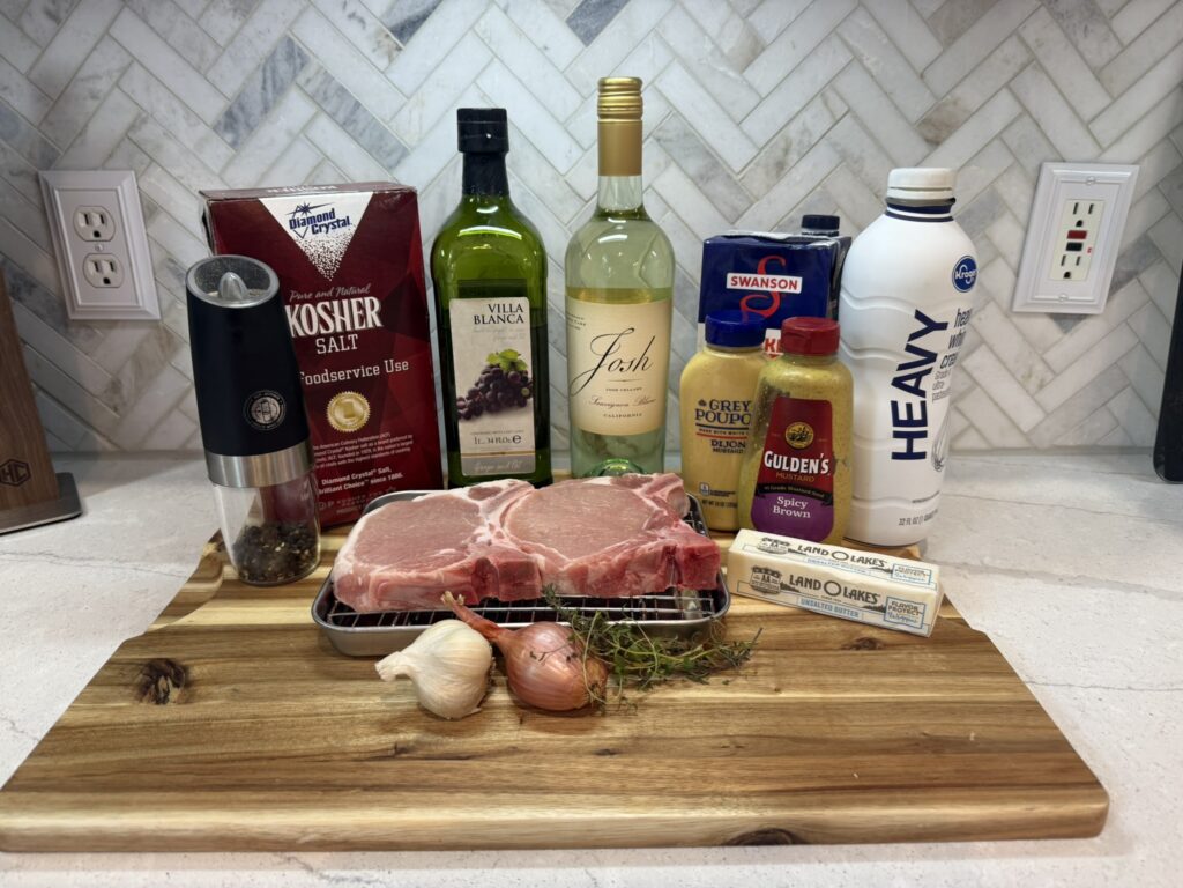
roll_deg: +0.9
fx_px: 820
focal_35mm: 24
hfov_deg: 71.6
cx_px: 592
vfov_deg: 56.8
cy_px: 444
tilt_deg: -21.7
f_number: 1.78
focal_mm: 6.76
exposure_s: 1/60
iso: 125
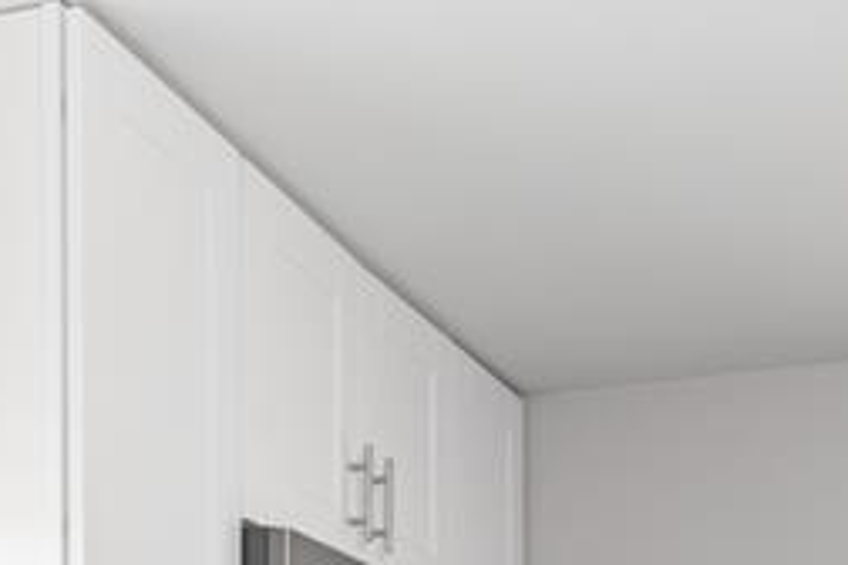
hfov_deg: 29.2
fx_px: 1625
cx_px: 464
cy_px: 1095
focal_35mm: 69
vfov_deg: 15.9
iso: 320
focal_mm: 17
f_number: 9
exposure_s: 1.3
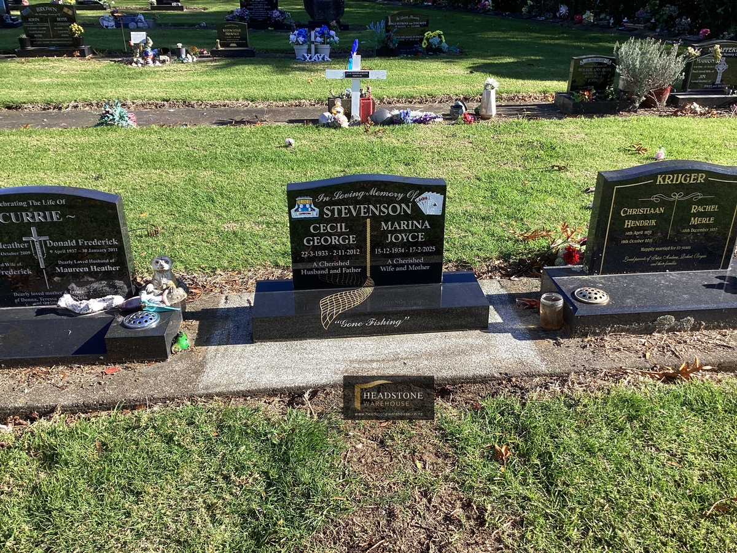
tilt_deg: -27.0
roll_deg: -0.9
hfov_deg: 58.4
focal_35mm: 31
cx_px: 368
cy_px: 276
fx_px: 660
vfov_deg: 45.4
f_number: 2.4
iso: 25
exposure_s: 1/471
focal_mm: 3.3
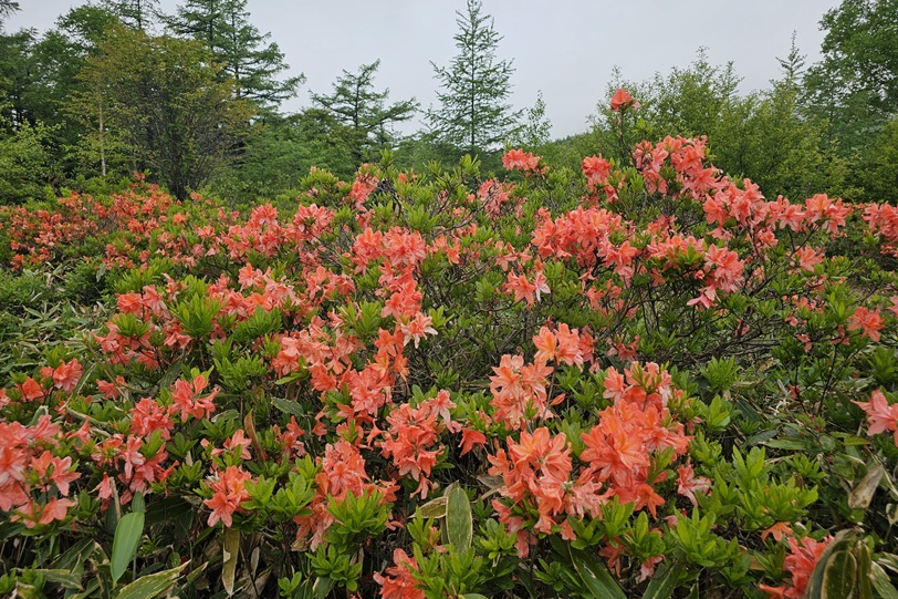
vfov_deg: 53.0
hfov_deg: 73.8
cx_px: 448
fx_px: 599
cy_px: 265
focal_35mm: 24
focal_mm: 6.3
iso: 10
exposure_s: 1/732
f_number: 1.7
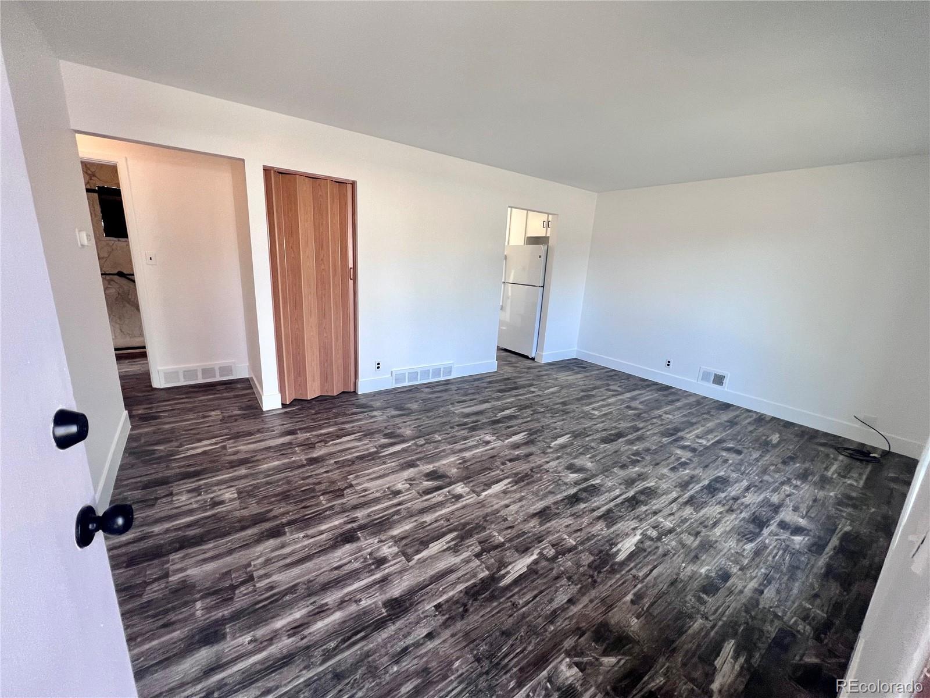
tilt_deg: -13.7
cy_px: 349
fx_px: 349
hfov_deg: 106.2
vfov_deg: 89.9
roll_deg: -3.4
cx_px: 465
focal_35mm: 13
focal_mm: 1.57
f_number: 1.8
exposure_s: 1/120
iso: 80
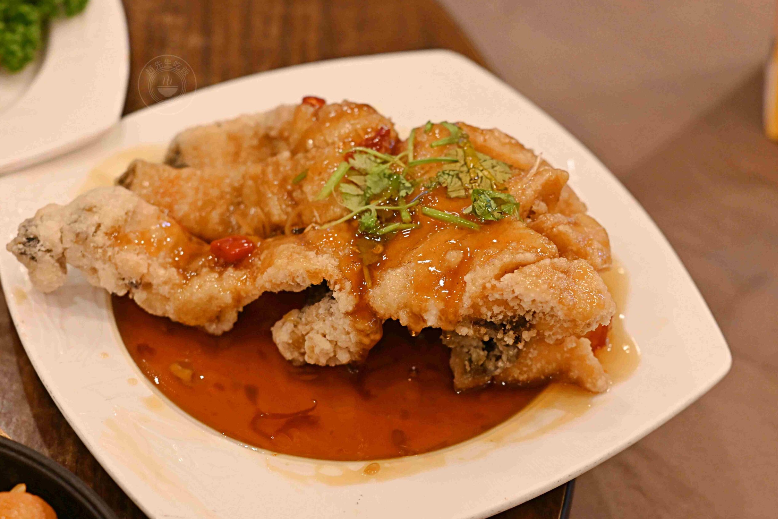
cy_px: 258
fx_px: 1643
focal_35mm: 76
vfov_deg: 18.0
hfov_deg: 26.6
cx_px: 384
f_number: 3.2
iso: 1800
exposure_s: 1/200
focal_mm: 50
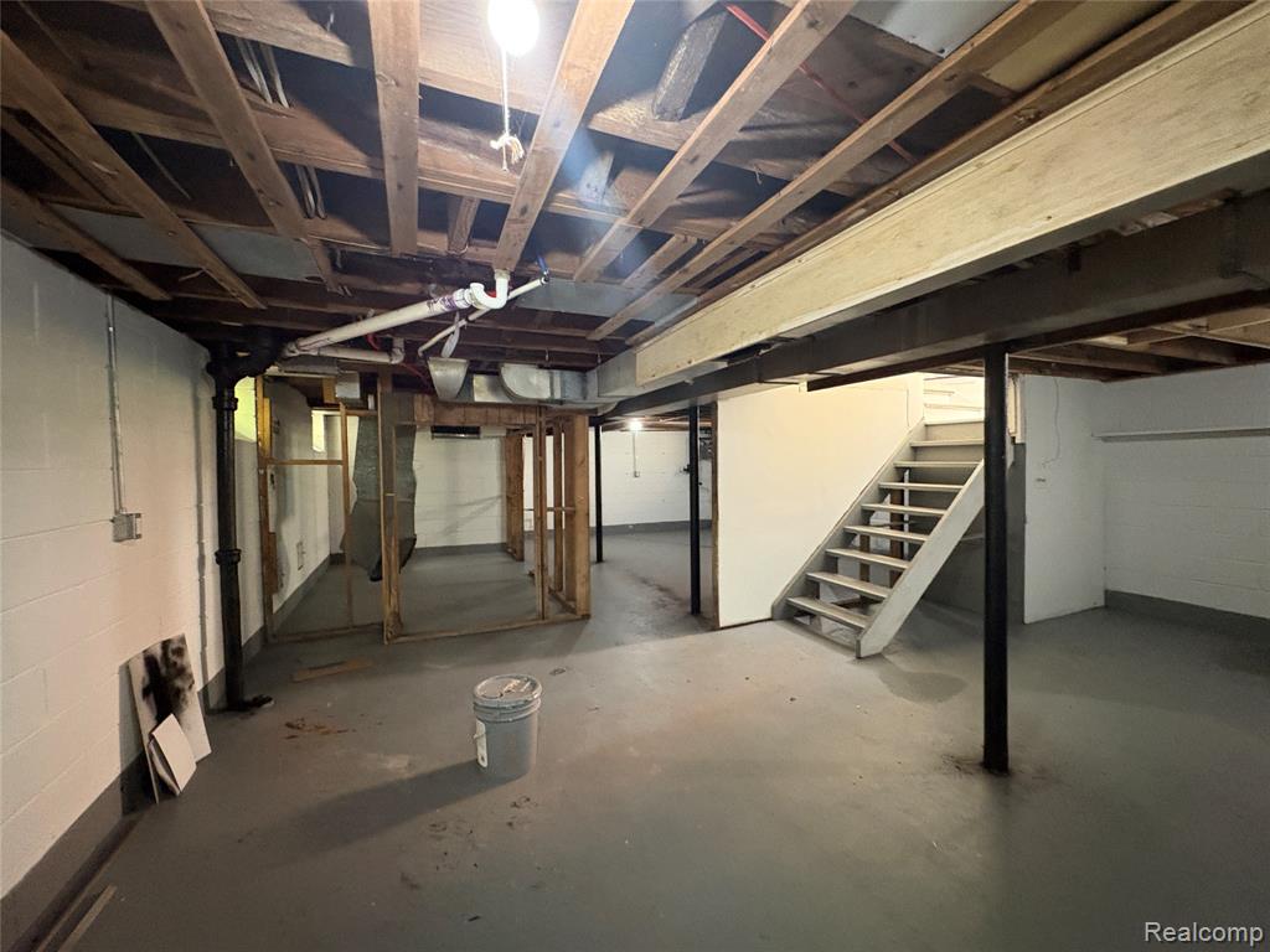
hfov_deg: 102.1
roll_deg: -1.3
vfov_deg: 85.7
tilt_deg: -0.1
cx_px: 635
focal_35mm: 14
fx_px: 514
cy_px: 476
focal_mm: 2.22
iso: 640
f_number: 2.2
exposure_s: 1/40
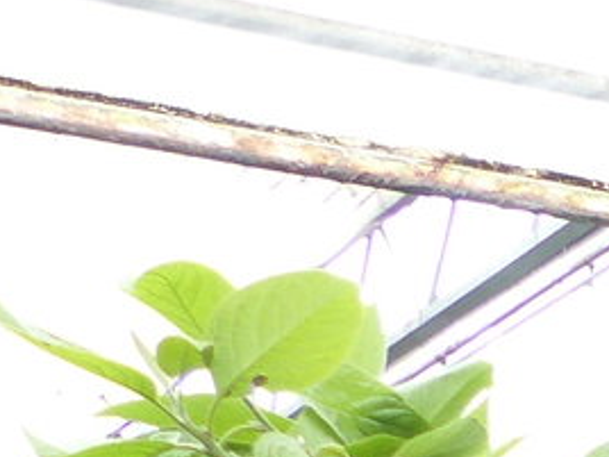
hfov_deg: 10.4
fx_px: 2621
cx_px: 1686
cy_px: 1073
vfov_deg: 9.0
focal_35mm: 149
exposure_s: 1/60
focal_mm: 4.5
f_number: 2.8
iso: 100
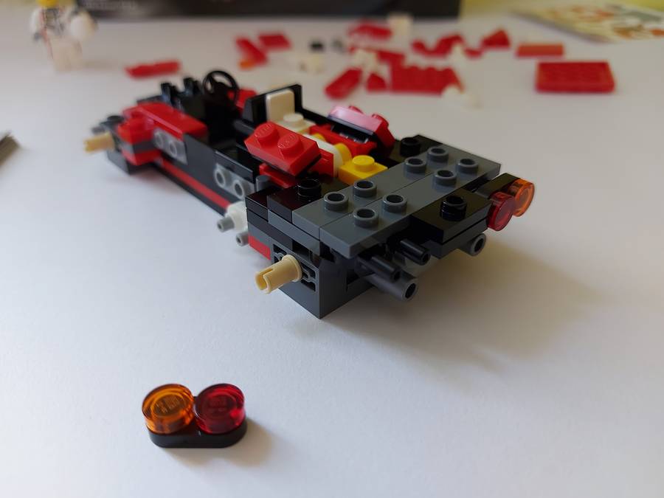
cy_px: 249
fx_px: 460
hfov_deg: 71.6
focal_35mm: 24
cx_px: 332
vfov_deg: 56.8
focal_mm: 5.23
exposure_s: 1/33
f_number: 1.8
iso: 200
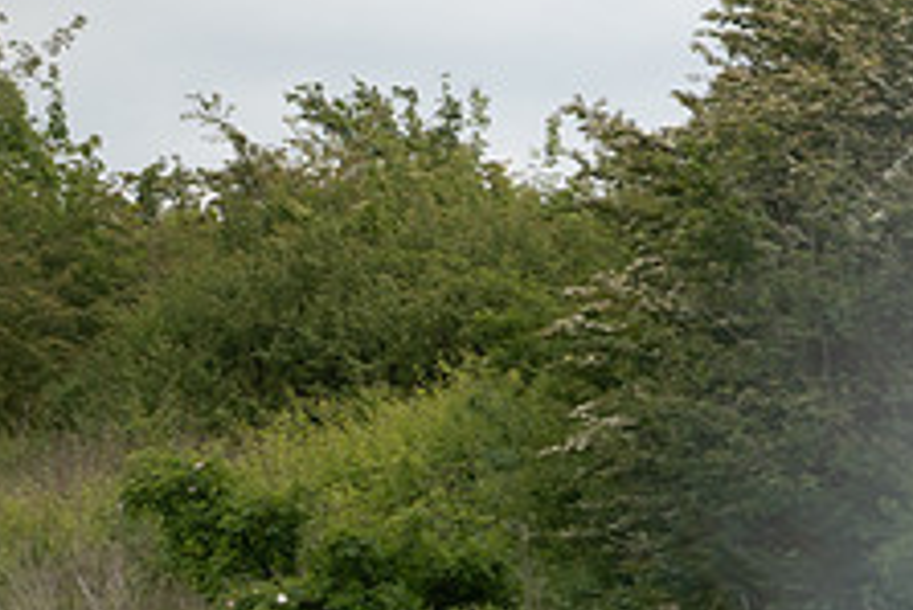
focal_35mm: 404
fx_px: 10252
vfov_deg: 3.4
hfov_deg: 5.1
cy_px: 1058
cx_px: 5
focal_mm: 70
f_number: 4.5
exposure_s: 1/1000
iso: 250
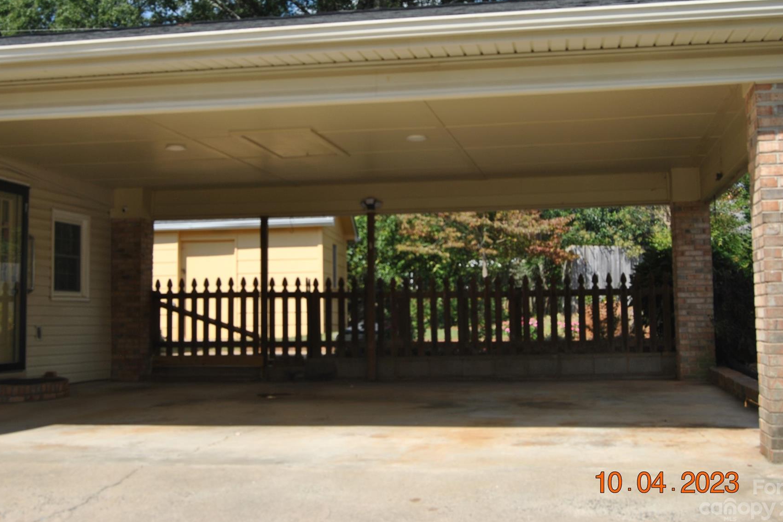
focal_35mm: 47
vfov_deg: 28.6
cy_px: 215
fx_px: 1022
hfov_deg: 41.9
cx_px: 357
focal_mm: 26
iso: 100
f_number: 8
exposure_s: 1/250
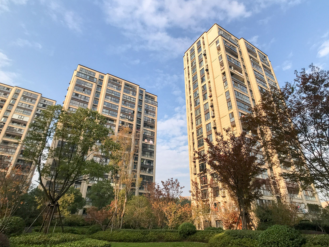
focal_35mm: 29
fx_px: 276
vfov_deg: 48.2
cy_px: 124
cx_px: 166
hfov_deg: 61.7
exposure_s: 1/1000
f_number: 1.8
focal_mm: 3.99
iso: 20
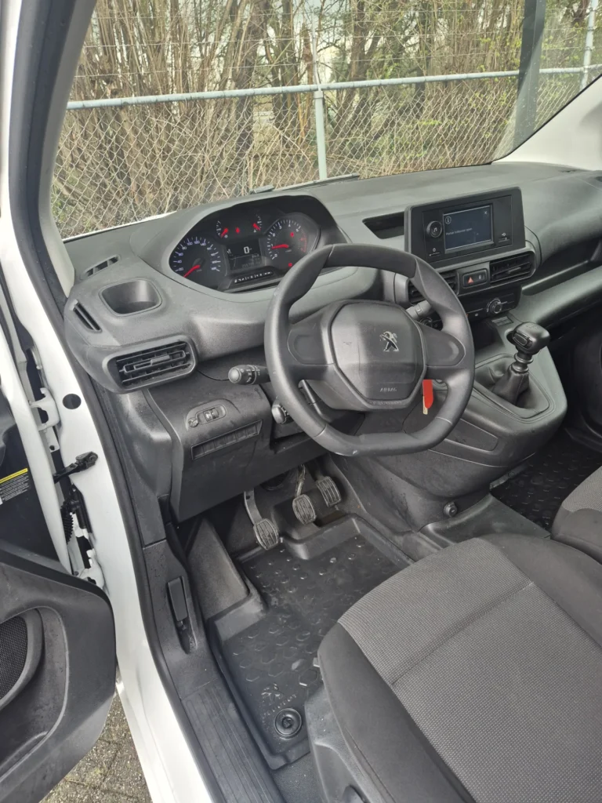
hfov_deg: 58.9
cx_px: 301
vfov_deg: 73.9
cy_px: 402
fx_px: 533
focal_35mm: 23
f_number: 1.8
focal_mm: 5.4
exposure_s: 1/180
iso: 64
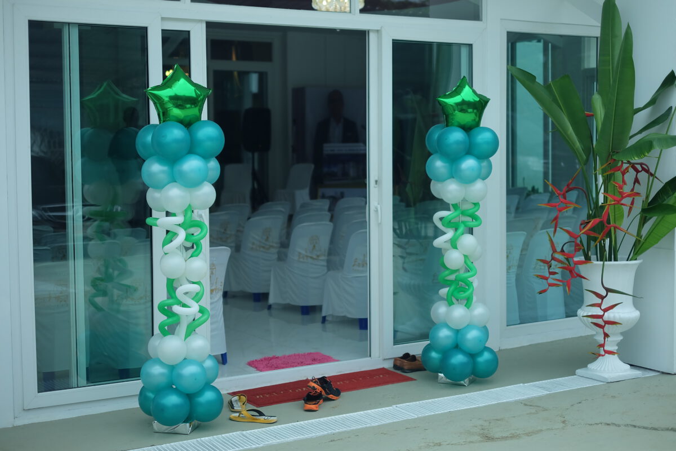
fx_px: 995
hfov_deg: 37.5
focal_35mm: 53
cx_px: 338
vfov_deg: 25.5
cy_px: 226
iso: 200
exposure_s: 1/3000
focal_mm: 35
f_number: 1.4
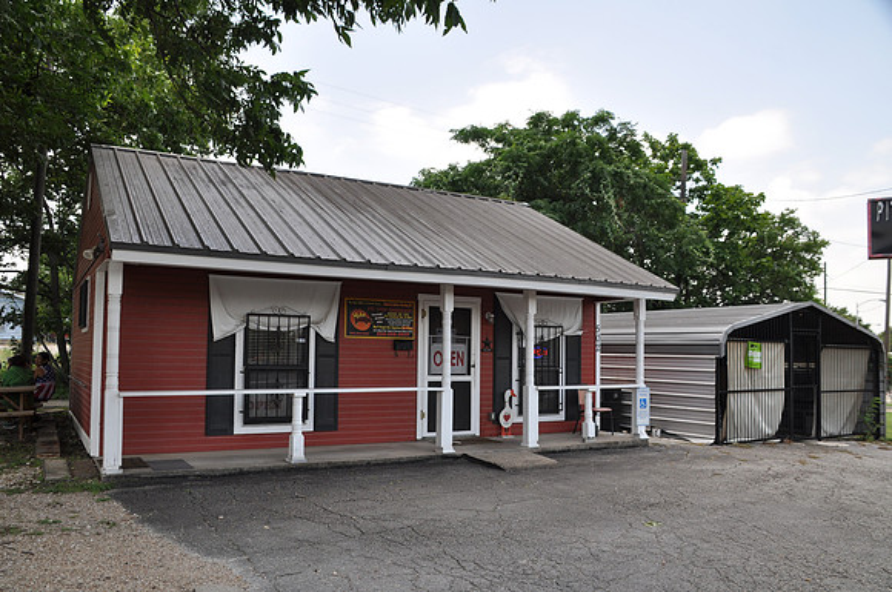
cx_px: 446
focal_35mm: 30
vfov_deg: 43.5
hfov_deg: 62.0
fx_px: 742
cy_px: 296
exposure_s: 1/200
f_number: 7.1
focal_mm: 20
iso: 200
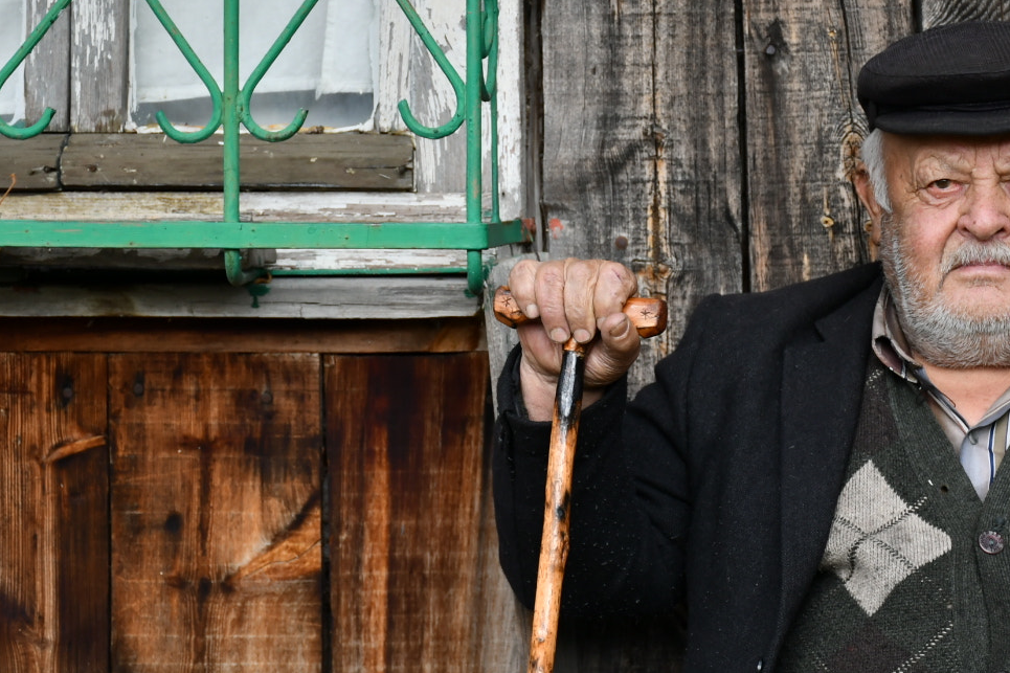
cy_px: 143
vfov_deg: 10.4
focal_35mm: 131
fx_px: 3674
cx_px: 713
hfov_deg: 15.6
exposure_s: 1/250
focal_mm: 52
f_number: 4.8
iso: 160
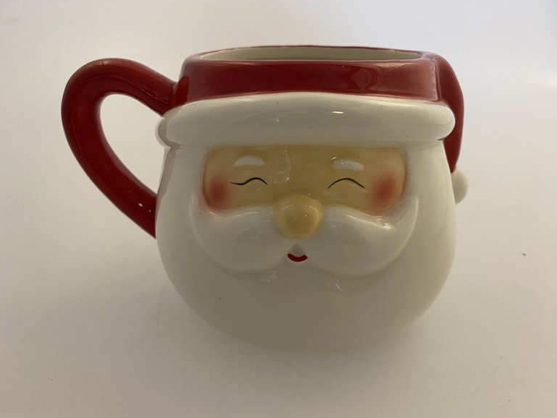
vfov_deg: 51.4
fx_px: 435
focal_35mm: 27
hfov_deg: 65.3
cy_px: 208
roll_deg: +0.3
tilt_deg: -24.2
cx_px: 284
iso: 160
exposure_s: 1/50
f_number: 1.8
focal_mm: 4.25
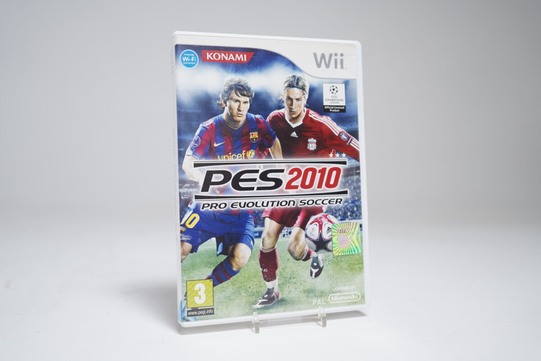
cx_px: 270
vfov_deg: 35.1
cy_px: 180
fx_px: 571
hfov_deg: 50.7
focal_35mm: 38
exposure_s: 1/15
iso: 160
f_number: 4
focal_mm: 38
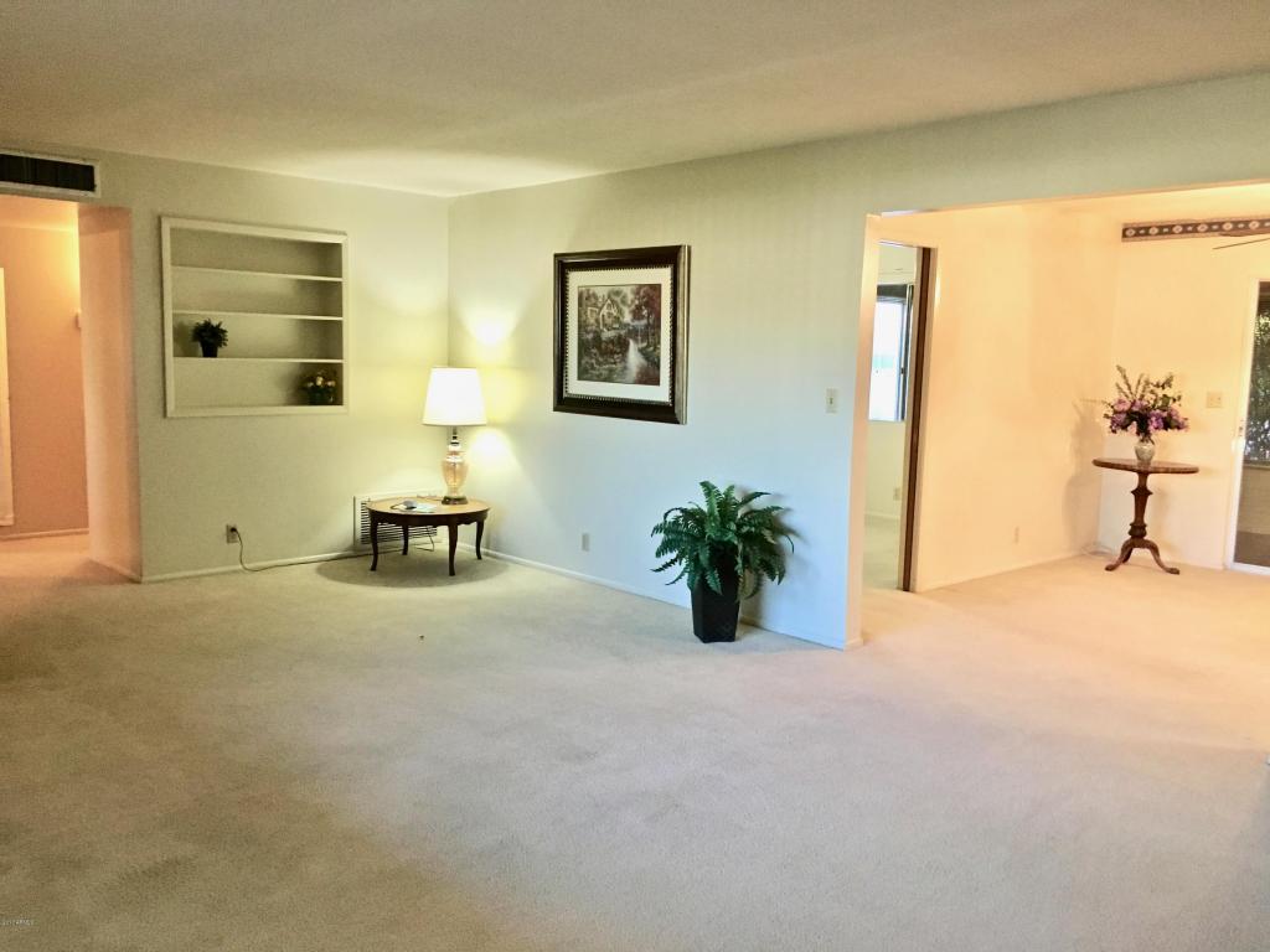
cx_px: 635
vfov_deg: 48.2
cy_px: 476
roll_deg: -2.1
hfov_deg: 61.7
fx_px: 1064
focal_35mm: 29
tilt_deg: -6.7
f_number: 2.2
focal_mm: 4.15
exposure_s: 1/30
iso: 160
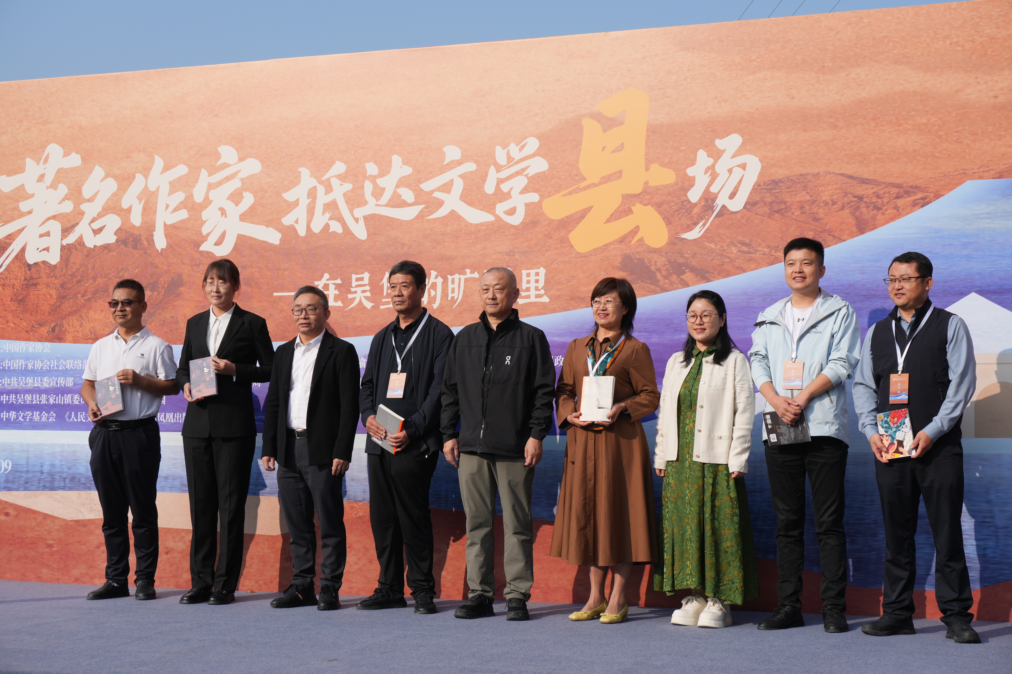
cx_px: 506
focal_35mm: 54
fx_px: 1518
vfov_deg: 25.1
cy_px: 337
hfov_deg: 36.9
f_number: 8
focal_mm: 36
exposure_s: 1/320
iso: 100
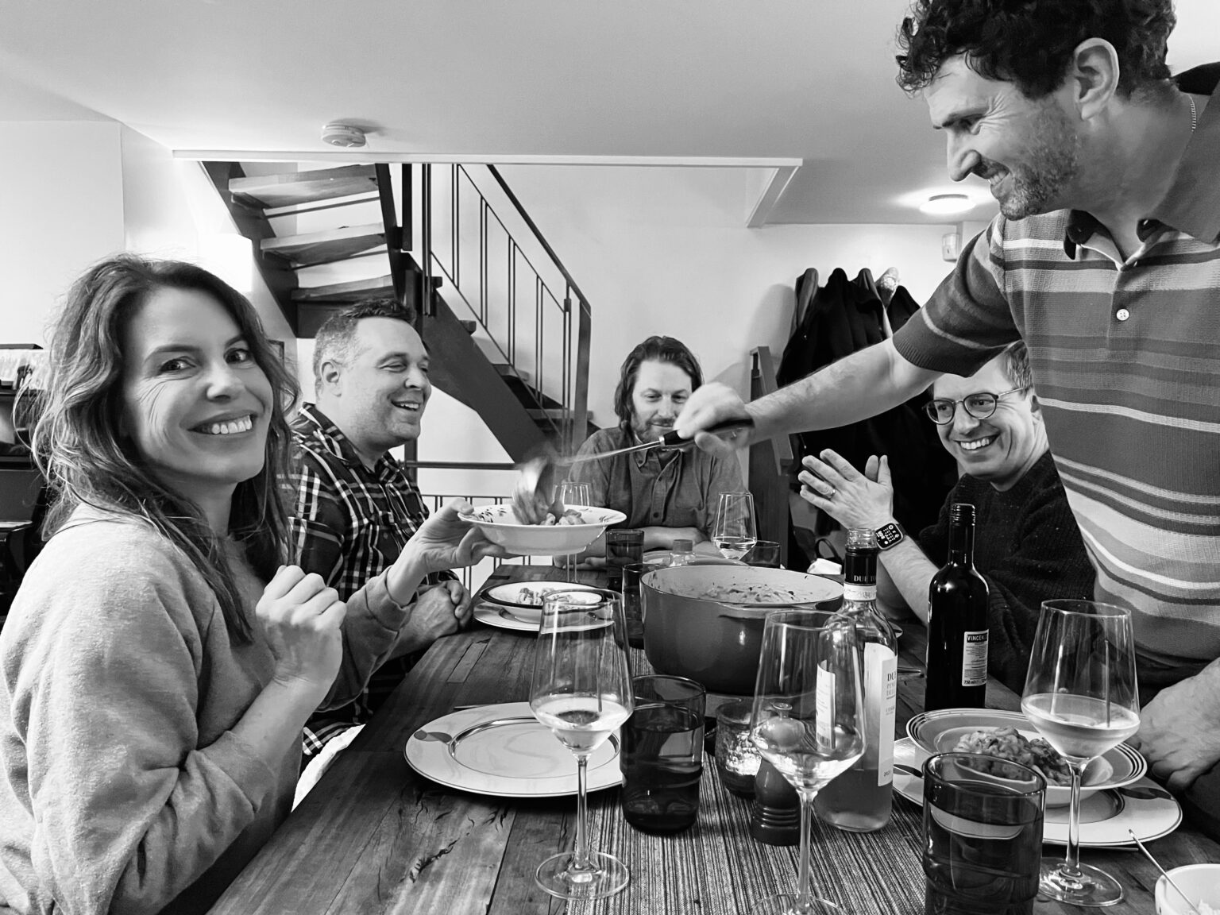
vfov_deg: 53.1
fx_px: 916
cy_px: 458
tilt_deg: -4.5
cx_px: 610
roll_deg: -1.1
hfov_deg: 67.3
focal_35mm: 26
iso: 800
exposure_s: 1/30
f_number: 1.5
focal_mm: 5.7
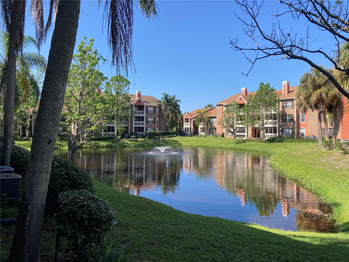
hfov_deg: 63.4
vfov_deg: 49.7
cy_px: 131
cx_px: 174
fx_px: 282
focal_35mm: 28
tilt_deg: +1.9
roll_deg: -1.8
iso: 20
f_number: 1.8
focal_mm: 3.99
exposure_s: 1/1116
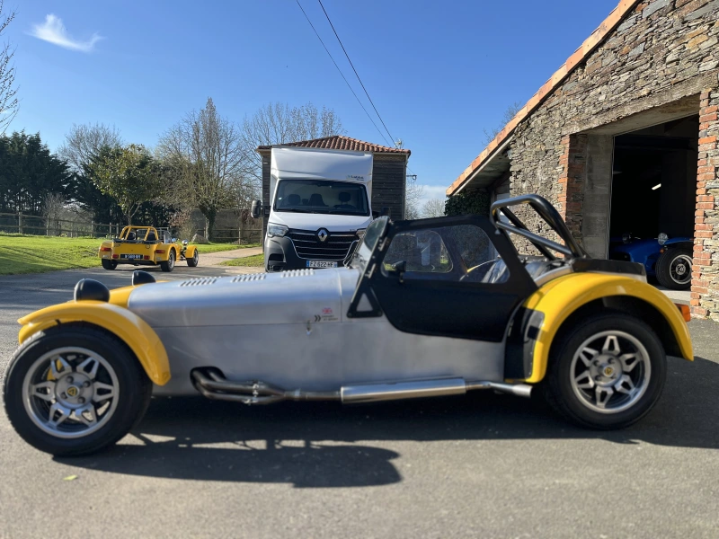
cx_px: 360
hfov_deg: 67.3
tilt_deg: -5.7
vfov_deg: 53.1
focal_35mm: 26
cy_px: 270
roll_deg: -1.7
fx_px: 540
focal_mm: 5.1
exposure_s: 1/1832
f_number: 1.6
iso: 50
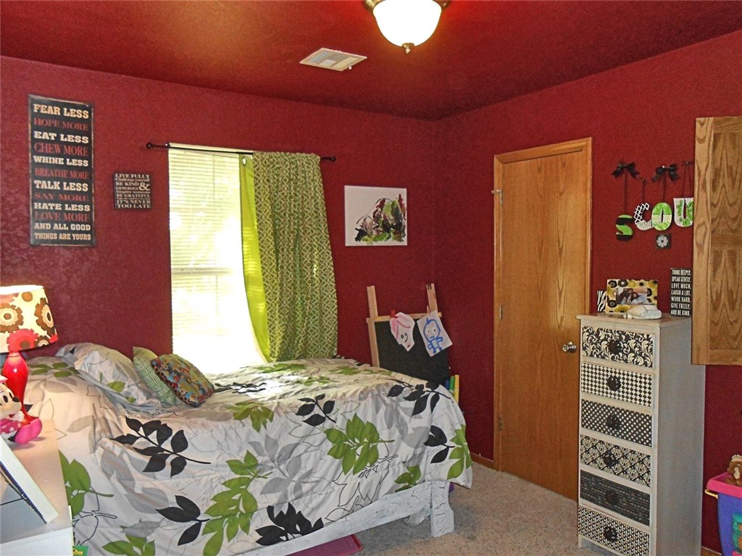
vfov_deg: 53.1
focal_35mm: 26
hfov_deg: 67.3
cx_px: 371
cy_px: 278
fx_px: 557
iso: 200
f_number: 3.5
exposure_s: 1/25
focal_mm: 4.6
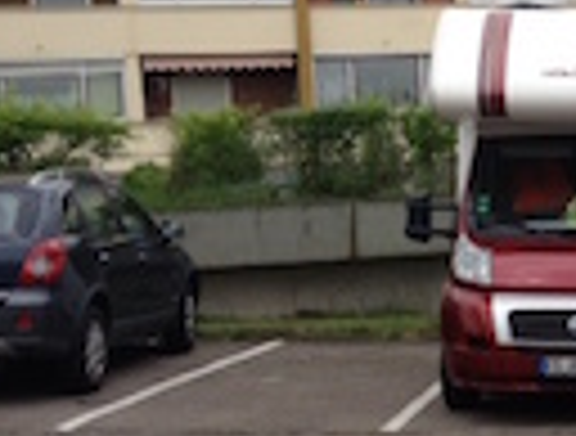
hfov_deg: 18.1
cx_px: 680
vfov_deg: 14.5
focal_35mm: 103
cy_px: 247
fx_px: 1720
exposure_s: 1/789
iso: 50
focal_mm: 4.28
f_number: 2.4
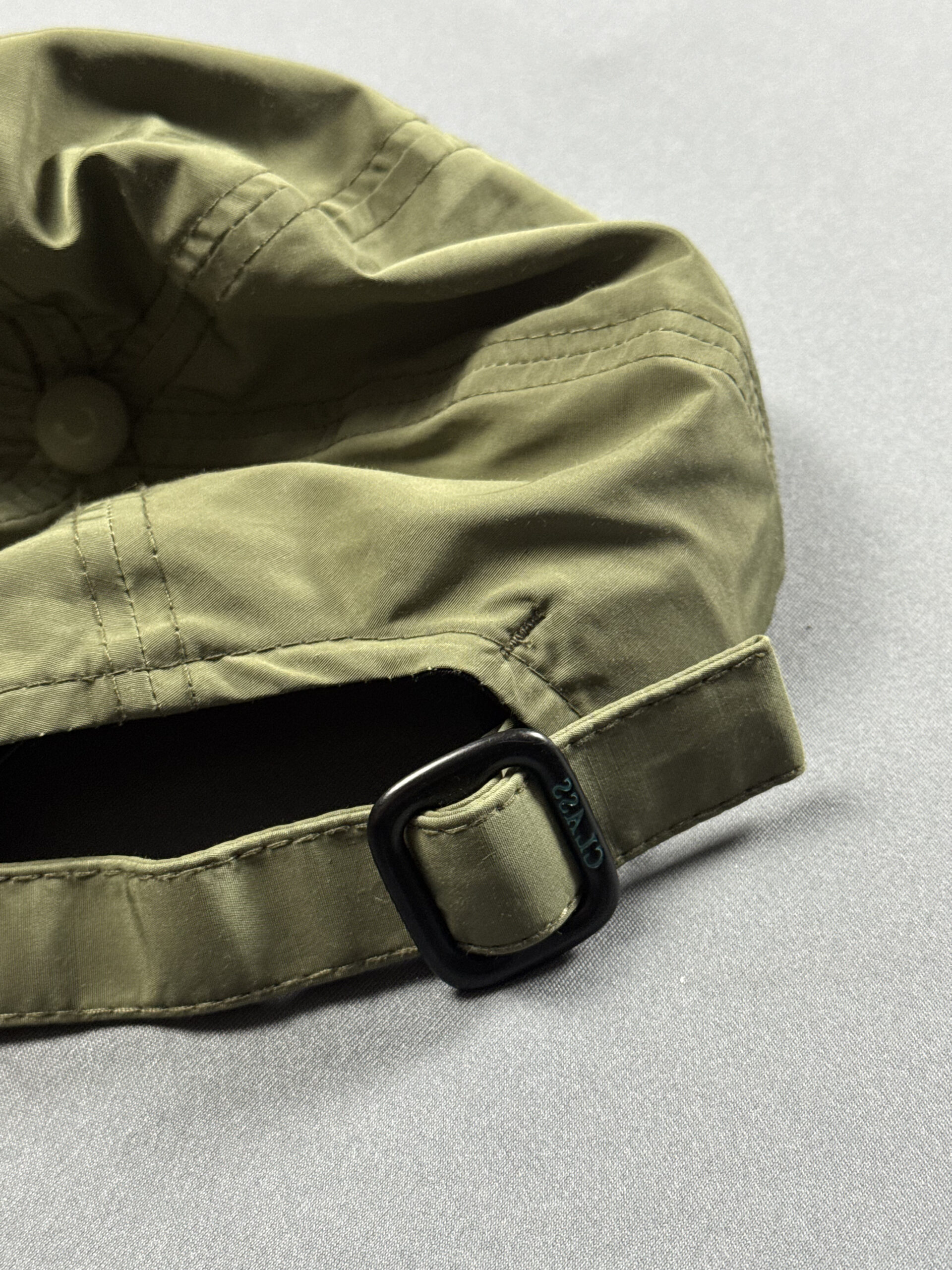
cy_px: 635
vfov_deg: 39.7
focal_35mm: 48
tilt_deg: -48.5
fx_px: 1760
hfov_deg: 30.3
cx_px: 476
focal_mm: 6.76
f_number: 1.78
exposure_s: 1/40
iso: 200
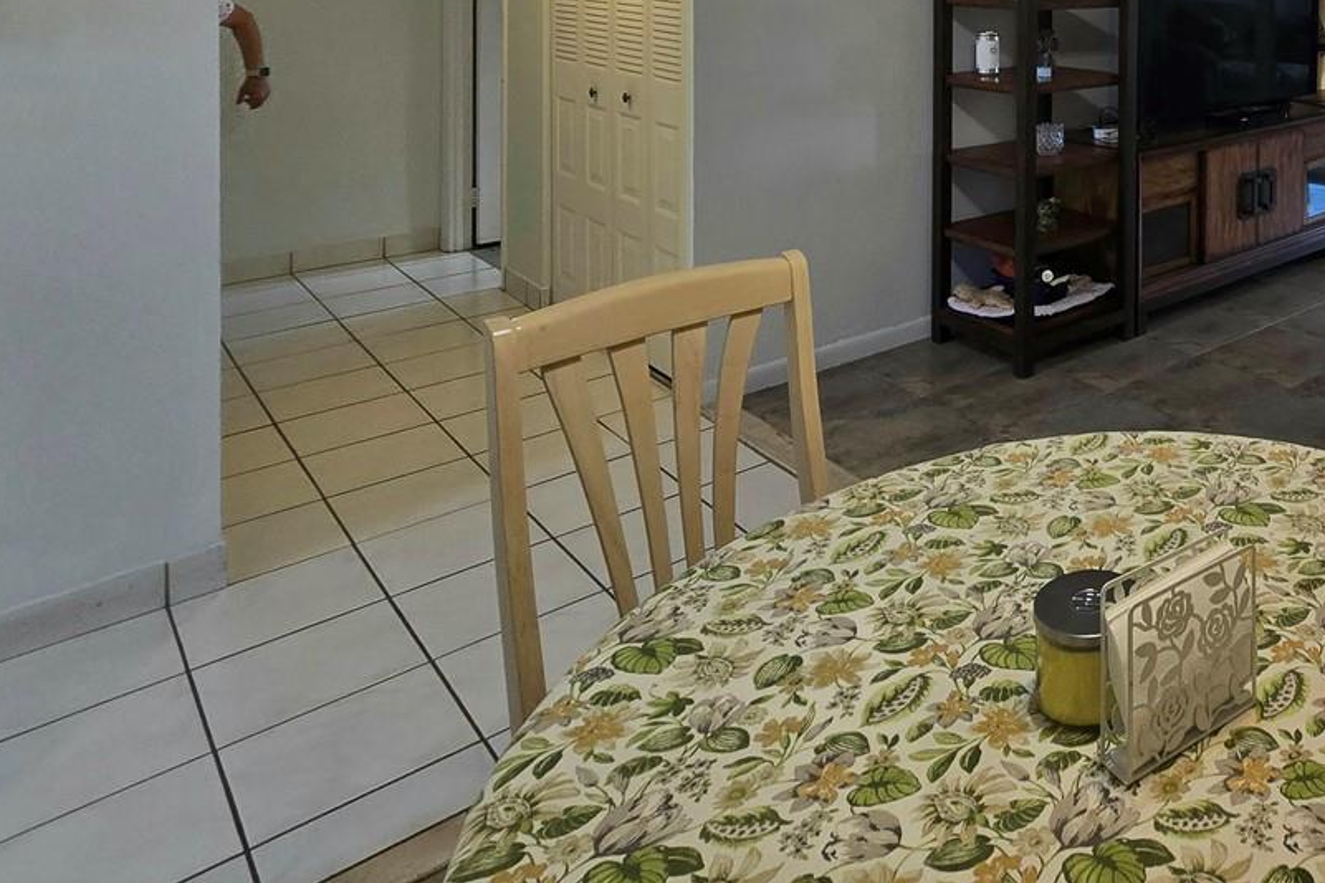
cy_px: -55
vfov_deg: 40.2
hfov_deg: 57.6
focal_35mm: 27
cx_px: 1198
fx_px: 994
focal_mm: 2.2
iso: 160
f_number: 2.2
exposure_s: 1/60.2
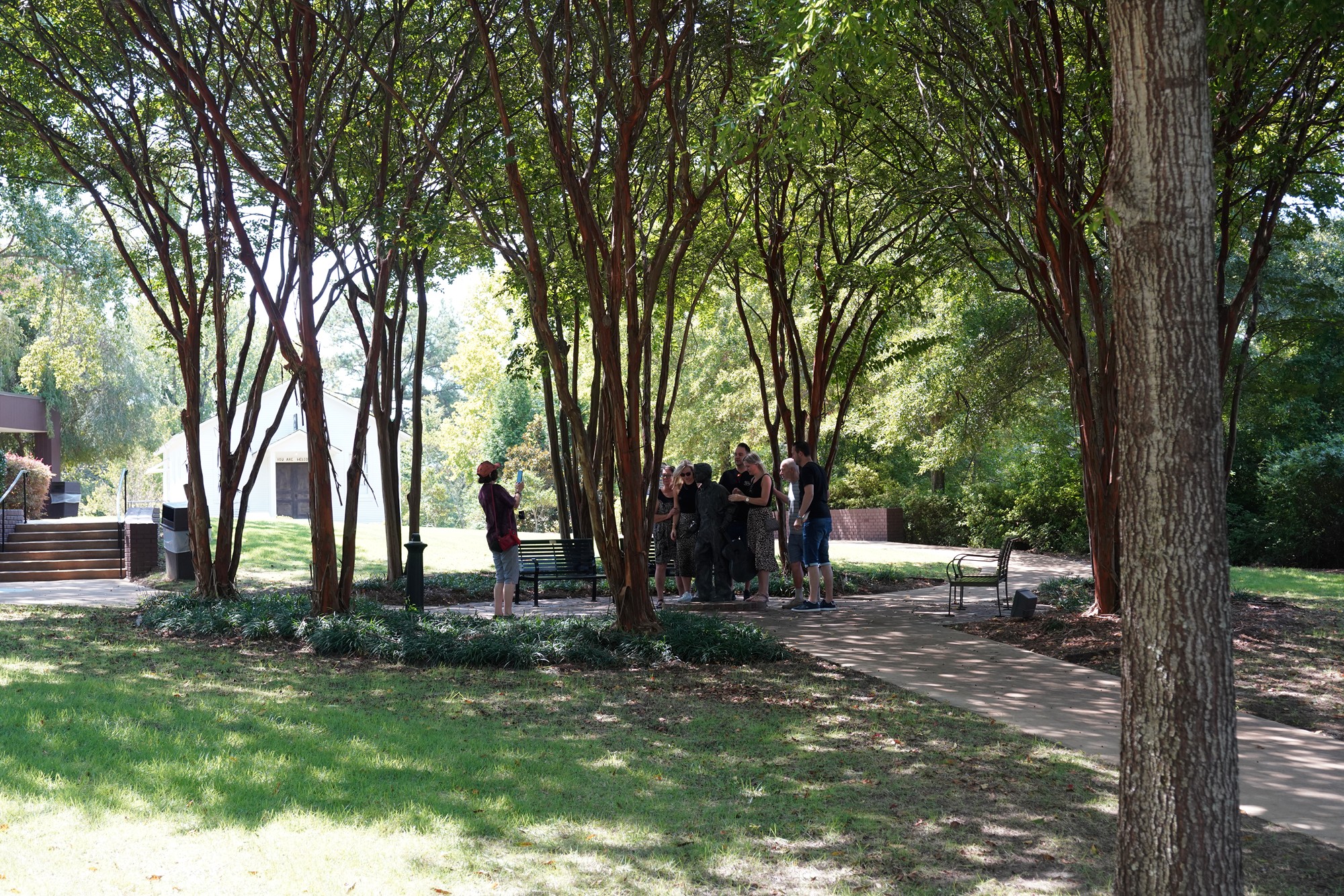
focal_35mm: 49
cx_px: 672
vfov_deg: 27.5
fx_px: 1829
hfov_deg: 40.3
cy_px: 448
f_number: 6.3
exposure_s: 1/100
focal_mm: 49
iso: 800
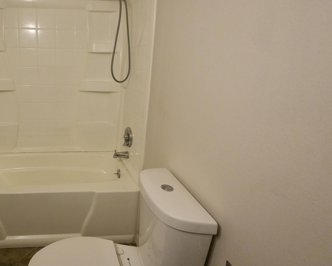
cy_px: 109
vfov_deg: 60.2
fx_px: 227
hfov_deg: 67.3
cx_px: 79
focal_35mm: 23
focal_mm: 10.5
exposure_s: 1/160
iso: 1600
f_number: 4
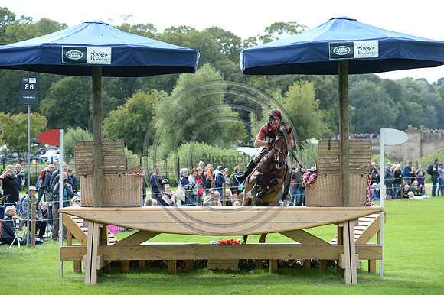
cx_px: 222
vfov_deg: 10.1
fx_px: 1664
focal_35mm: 135
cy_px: 148
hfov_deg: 15.2
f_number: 5.6
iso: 800
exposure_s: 1/1000
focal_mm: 135
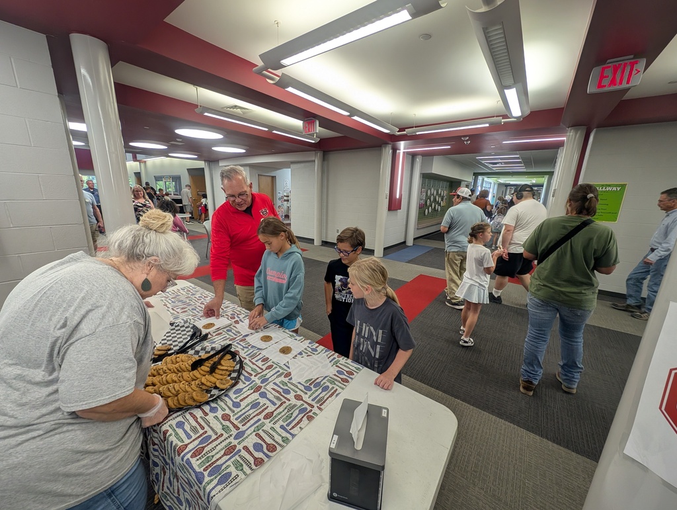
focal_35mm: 12
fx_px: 235
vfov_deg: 94.6
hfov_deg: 110.5
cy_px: 255
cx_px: 338
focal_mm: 2.23
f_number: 1.95
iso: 96
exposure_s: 1/120
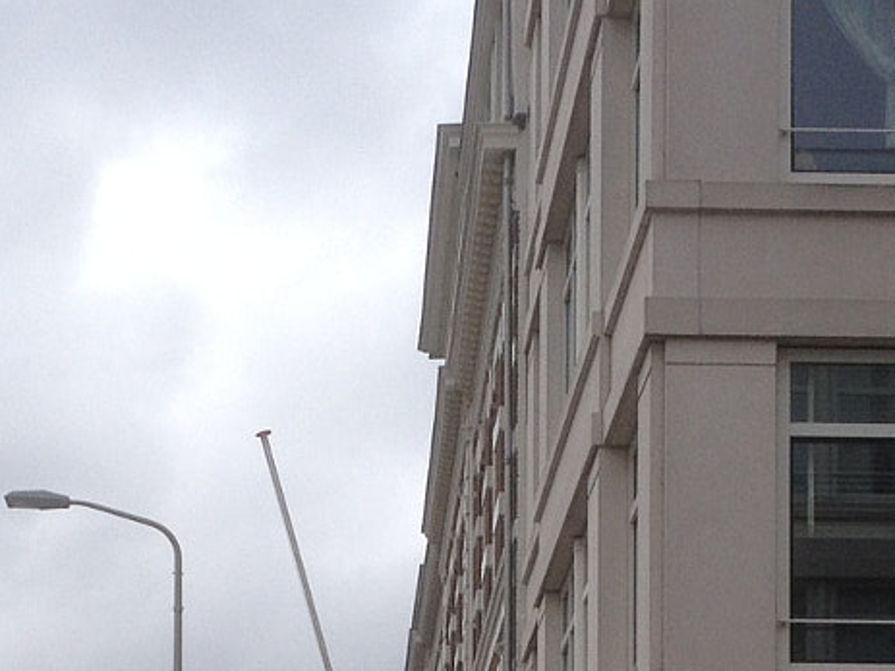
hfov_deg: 16.3
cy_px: 969
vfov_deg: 11.8
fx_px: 3128
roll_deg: -1.4
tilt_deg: +3.2
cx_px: 412
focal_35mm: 121
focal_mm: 4.28
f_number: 2.4
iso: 50
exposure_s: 1/2513
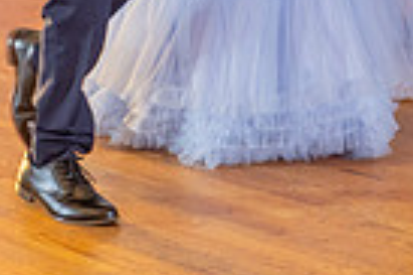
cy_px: -199
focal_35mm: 236
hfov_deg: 8.7
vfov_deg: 5.7
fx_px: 2704
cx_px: 399
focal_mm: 45
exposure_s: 1/80
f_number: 4
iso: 800
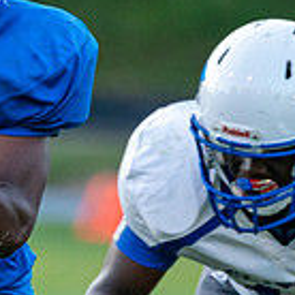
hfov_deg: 1.0
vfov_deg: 1.0
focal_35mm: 1704
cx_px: 159
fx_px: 16429
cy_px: 71
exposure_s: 1/1000
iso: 3200
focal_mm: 400
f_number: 5.6
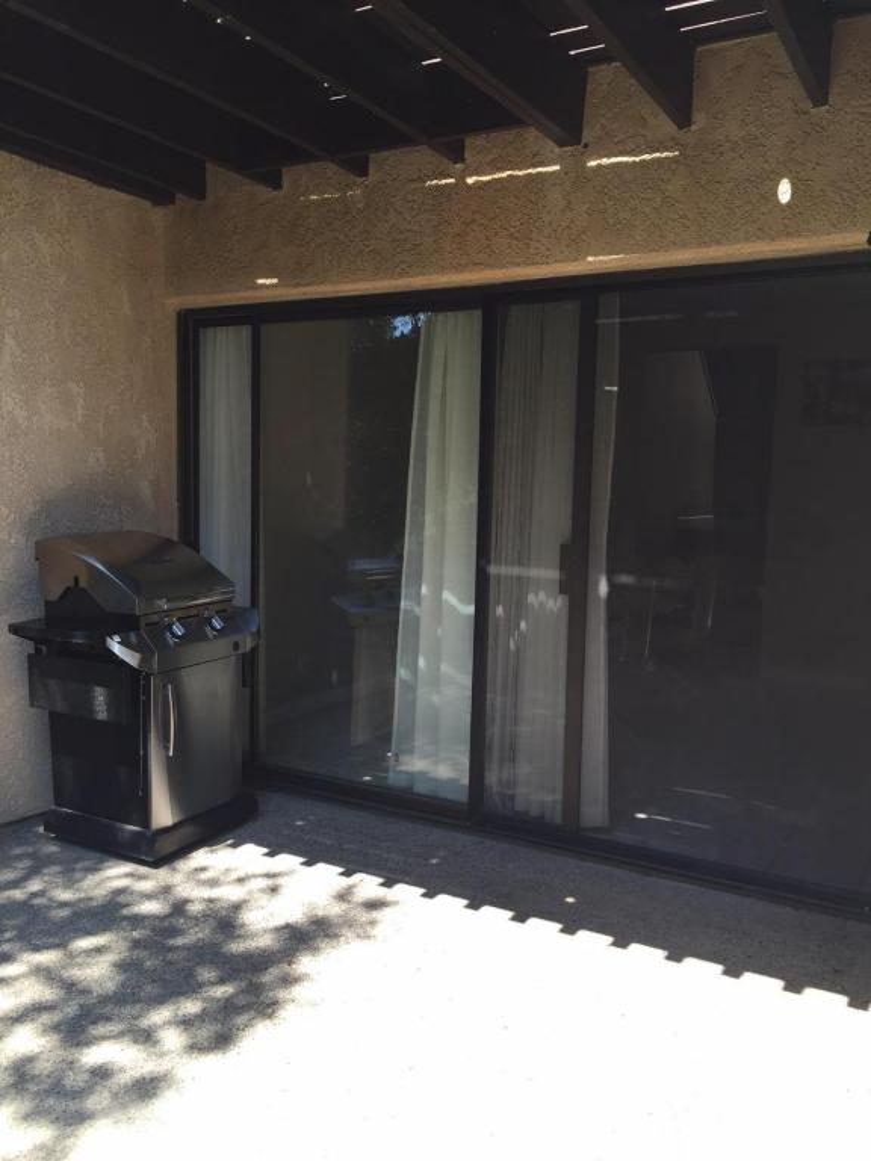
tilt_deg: -4.2
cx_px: 436
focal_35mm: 29
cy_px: 580
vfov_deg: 61.7
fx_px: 973
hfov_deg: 48.2
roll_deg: -1.1
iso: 32
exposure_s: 1/341
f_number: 2.2
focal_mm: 4.15
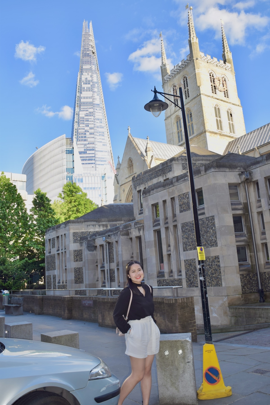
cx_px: 135
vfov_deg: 61.9
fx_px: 337
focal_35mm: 30
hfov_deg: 43.6
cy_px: 202
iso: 100
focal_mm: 20
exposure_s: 1/160
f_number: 6.3
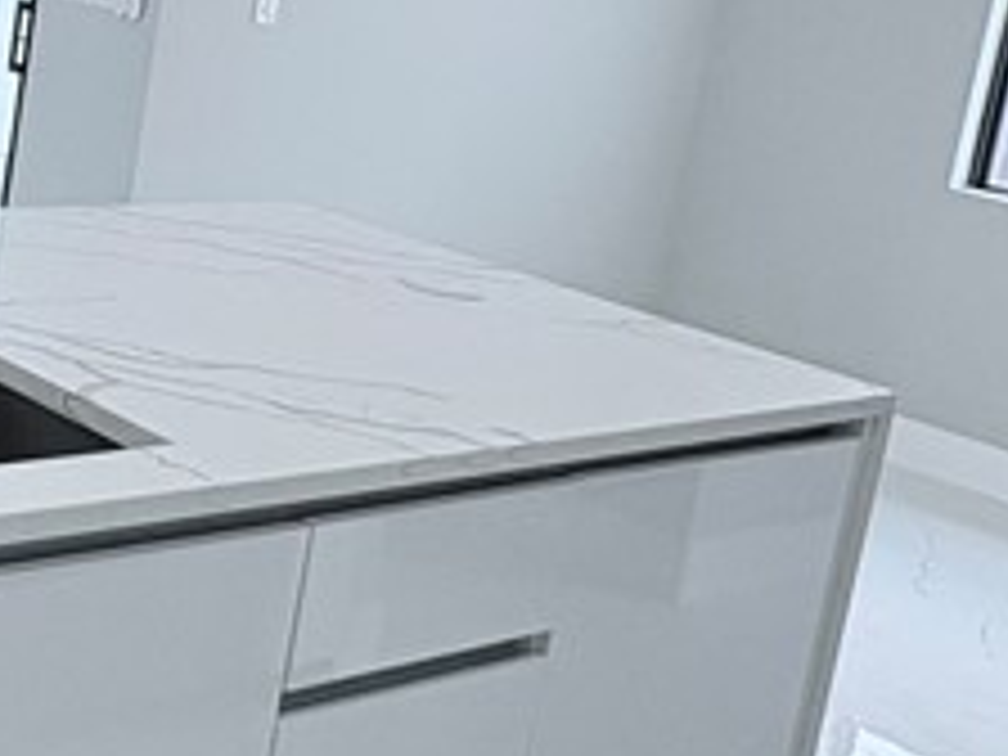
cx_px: -243
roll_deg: -6.5
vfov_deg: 22.6
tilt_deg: -10.0
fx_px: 1864
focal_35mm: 64
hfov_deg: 26.4
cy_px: 130
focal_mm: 2.22
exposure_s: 1/120
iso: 64
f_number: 2.2
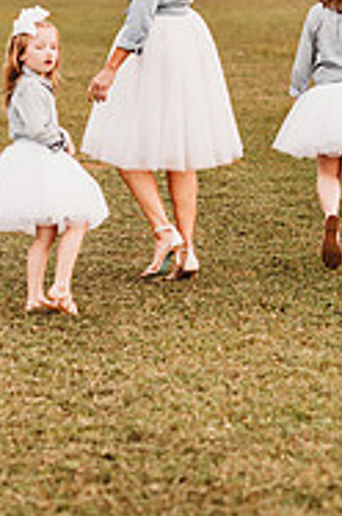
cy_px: -30
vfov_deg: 10.0
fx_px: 2932
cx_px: 251
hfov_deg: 6.7
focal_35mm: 205
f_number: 2.2
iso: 125
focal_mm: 85
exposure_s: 1/125
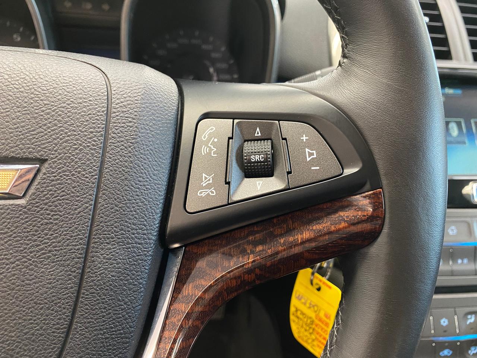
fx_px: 358
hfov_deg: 67.3
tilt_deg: -23.7
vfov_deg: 53.1
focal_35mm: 26
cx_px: 238
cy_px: 179
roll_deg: -4.3
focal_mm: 4.25
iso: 500
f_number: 1.8
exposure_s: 1/30
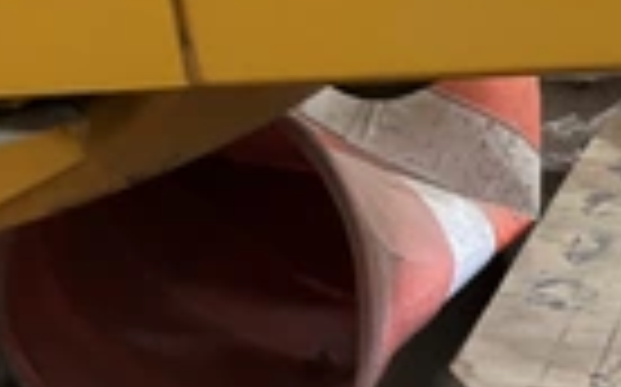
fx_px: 1353
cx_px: 738
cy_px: -180
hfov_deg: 23.7
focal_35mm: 80
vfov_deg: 15.2
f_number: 1.6
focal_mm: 5.1
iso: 400
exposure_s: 1/40
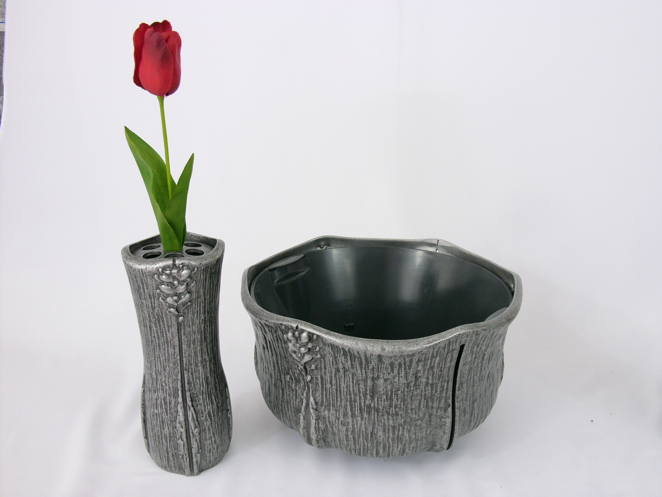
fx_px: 612
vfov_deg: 44.2
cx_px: 331
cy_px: 248
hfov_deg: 56.8
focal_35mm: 32
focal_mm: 8.2
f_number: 6.3
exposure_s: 1/3.2
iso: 100
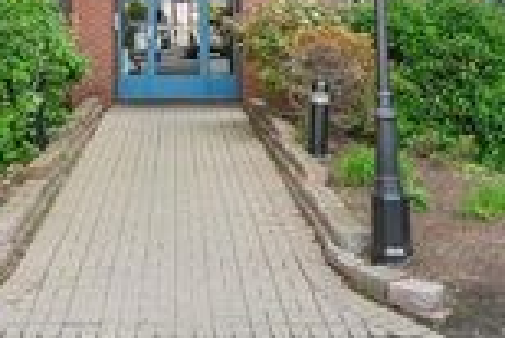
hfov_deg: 29.3
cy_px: -133
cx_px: 144
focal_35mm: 68
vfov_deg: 18.3
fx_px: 955
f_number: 8
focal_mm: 21
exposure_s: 1/30
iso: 100
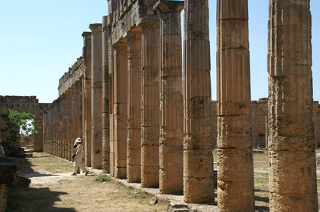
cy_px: 104
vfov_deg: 21.5
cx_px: 167
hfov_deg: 31.9
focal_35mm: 63
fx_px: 559
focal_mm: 40
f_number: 7.1
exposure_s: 1/125
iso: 100
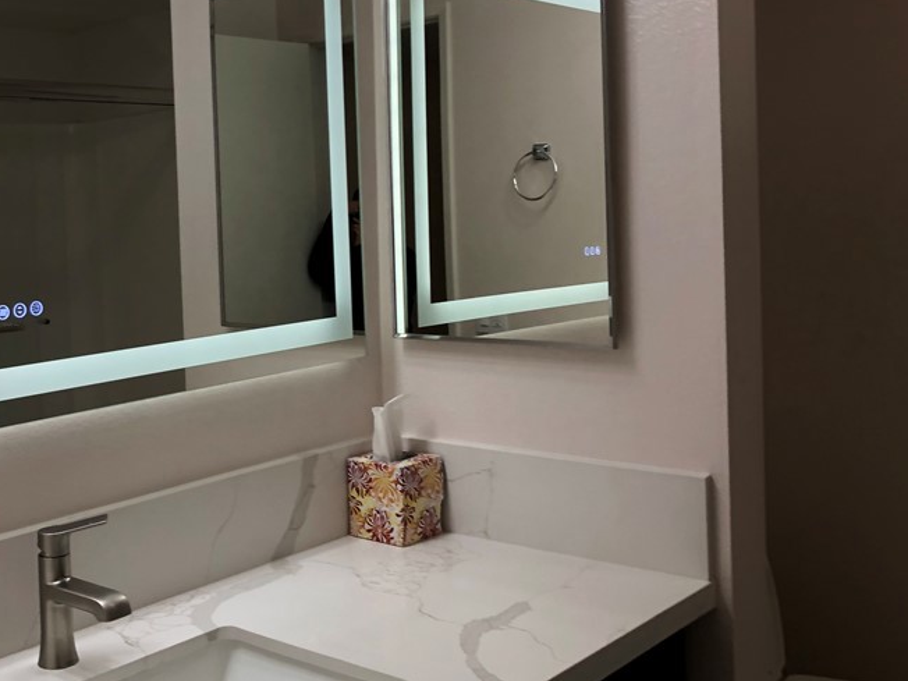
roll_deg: +2.0
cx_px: 252
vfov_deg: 32.7
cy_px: 238
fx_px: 1154
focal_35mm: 44
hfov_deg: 41.9
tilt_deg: +0.0
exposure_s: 1/120
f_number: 1.8
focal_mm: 4
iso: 64
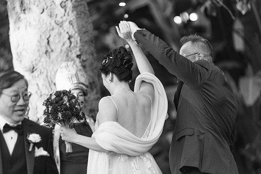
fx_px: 1491
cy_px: 87
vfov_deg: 6.7
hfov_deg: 10.0
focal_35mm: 206
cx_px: 130
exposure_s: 1/125
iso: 320
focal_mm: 200
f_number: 2.8
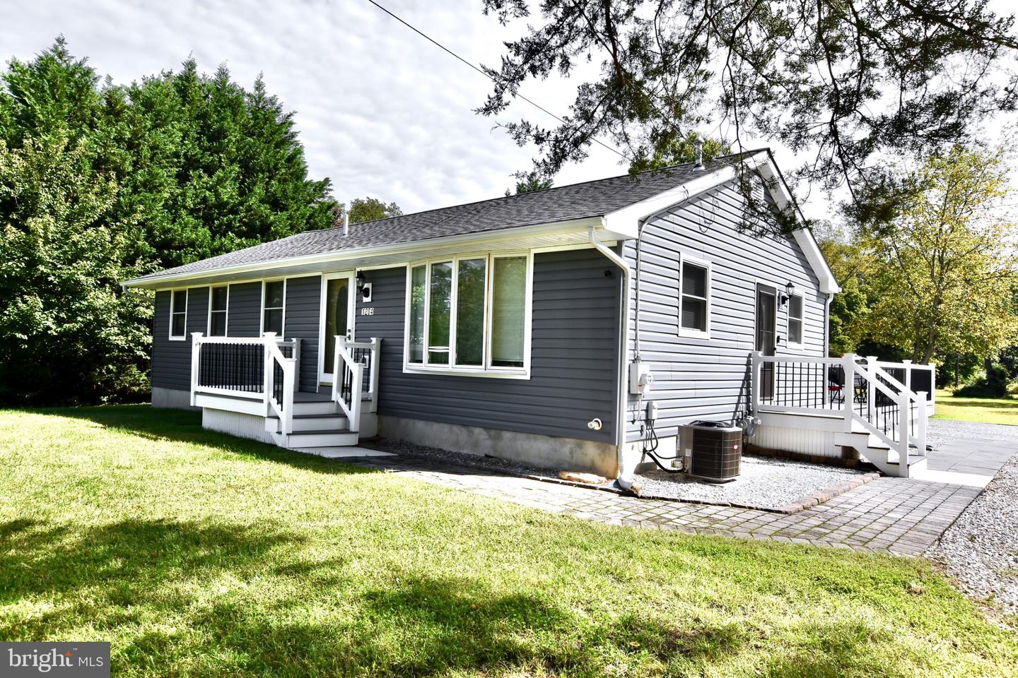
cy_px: 339
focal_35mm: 22
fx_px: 636
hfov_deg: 77.3
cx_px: 509
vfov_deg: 56.1
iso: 100
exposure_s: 1/200
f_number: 10
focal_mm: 15
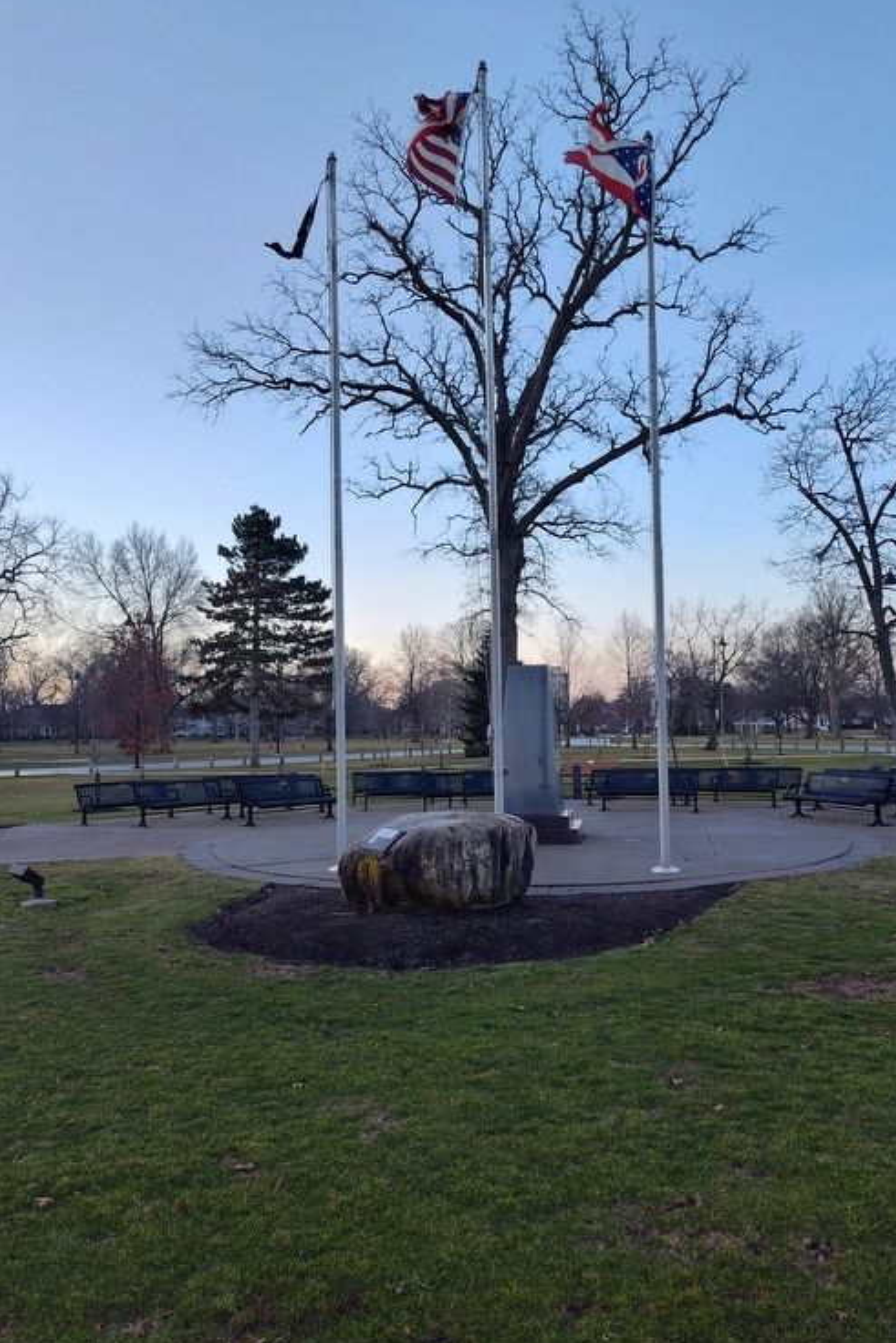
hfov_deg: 49.5
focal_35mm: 26
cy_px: 681
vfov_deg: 69.4
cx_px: 487
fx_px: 970
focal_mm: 5.56
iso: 100
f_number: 1.8
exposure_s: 1/238
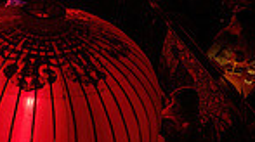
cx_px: -149
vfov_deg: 11.4
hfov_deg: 17.8
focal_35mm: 105
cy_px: 113
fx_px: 709
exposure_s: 1/80
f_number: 2.8
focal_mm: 24
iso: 800
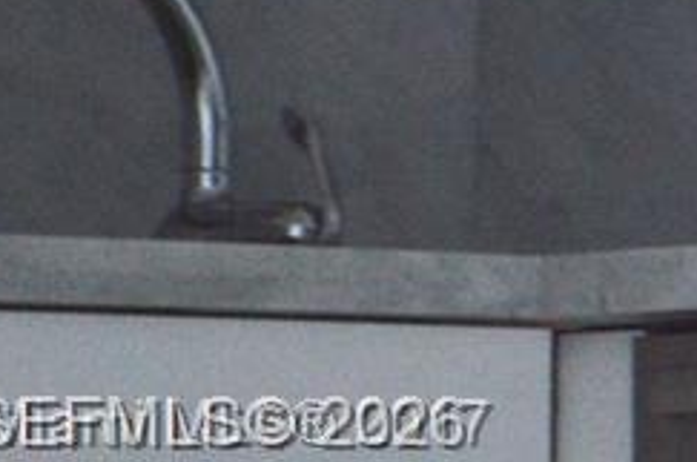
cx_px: 1867
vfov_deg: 7.7
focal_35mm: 178
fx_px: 3439
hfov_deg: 9.7
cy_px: 429
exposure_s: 1/80
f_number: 8
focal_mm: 18
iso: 1600
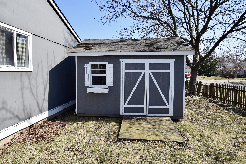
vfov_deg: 63.2
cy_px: 82
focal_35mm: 20
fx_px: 133
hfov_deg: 85.4
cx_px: 123
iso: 400
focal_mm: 13
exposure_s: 1/320
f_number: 10
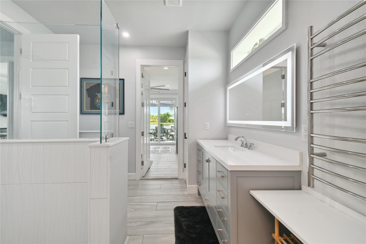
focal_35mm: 15
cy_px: 122
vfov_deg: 77.3
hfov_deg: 100.4
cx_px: 183
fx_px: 152
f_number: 7.1
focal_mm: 10
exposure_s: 1/10
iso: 100
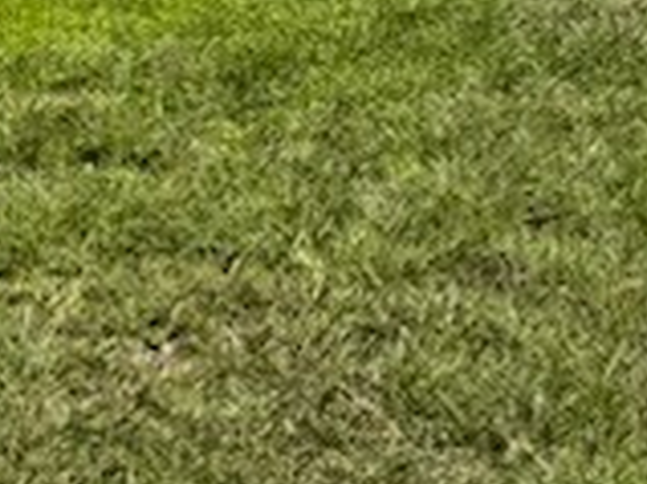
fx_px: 2895
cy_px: -996
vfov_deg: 8.1
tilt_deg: +5.8
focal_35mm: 155
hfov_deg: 12.8
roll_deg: +0.8
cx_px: 334
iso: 80
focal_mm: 6.76
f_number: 1.78
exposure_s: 1/5814
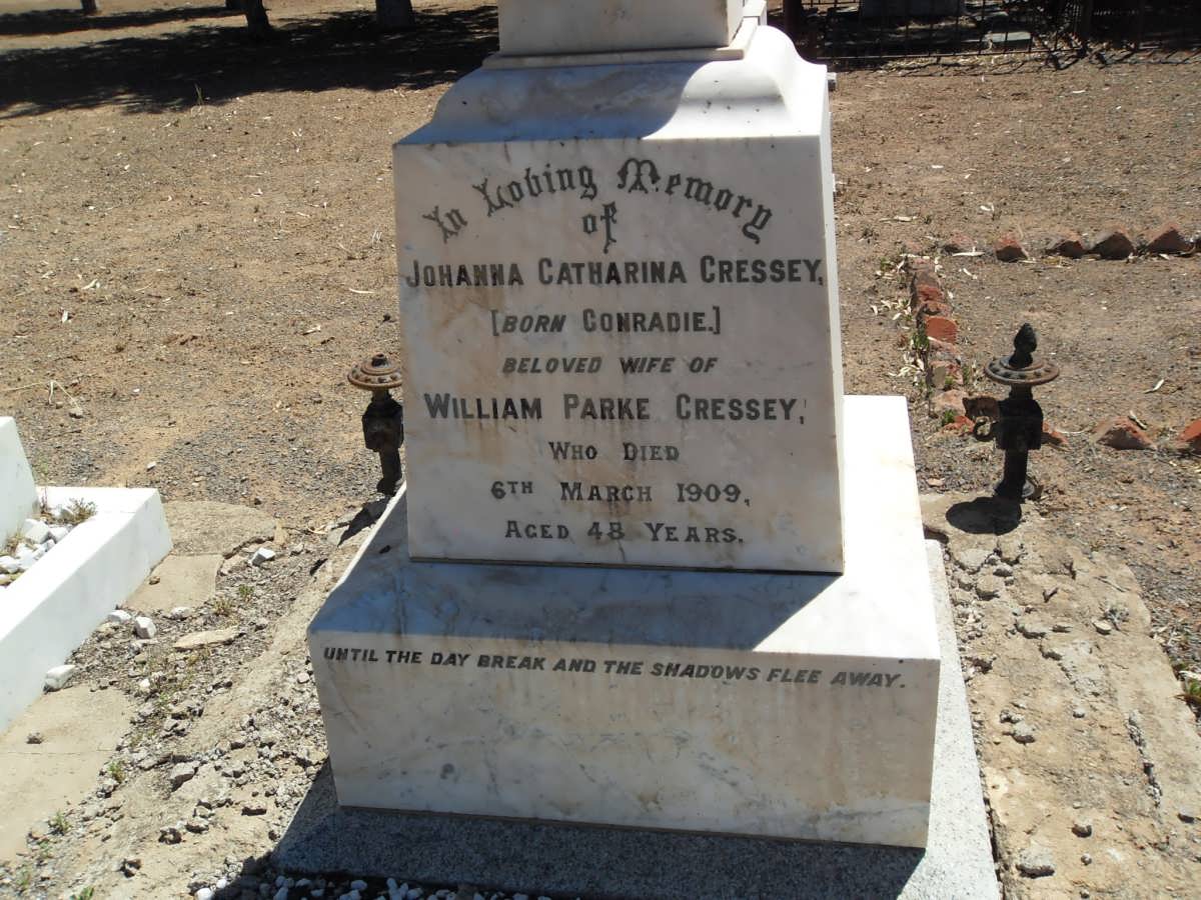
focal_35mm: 35
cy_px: 450
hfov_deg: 52.6
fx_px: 1214
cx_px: 600
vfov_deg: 40.7
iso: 80
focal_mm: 6.3
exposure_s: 1/180
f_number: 8.2
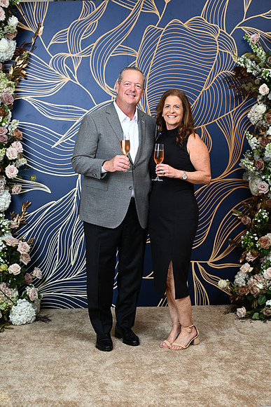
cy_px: 204
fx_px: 654
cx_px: 136
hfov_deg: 23.4
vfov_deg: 34.5
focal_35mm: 58
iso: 125
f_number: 5.6
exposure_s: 1/125
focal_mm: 58
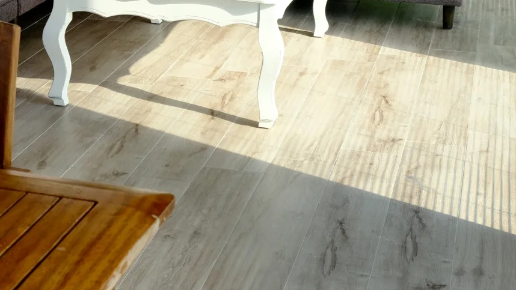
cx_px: 127
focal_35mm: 82
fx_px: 1122
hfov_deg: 25.6
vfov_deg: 14.3
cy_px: -62
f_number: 5.6
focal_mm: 23.3
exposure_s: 1/320
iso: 320
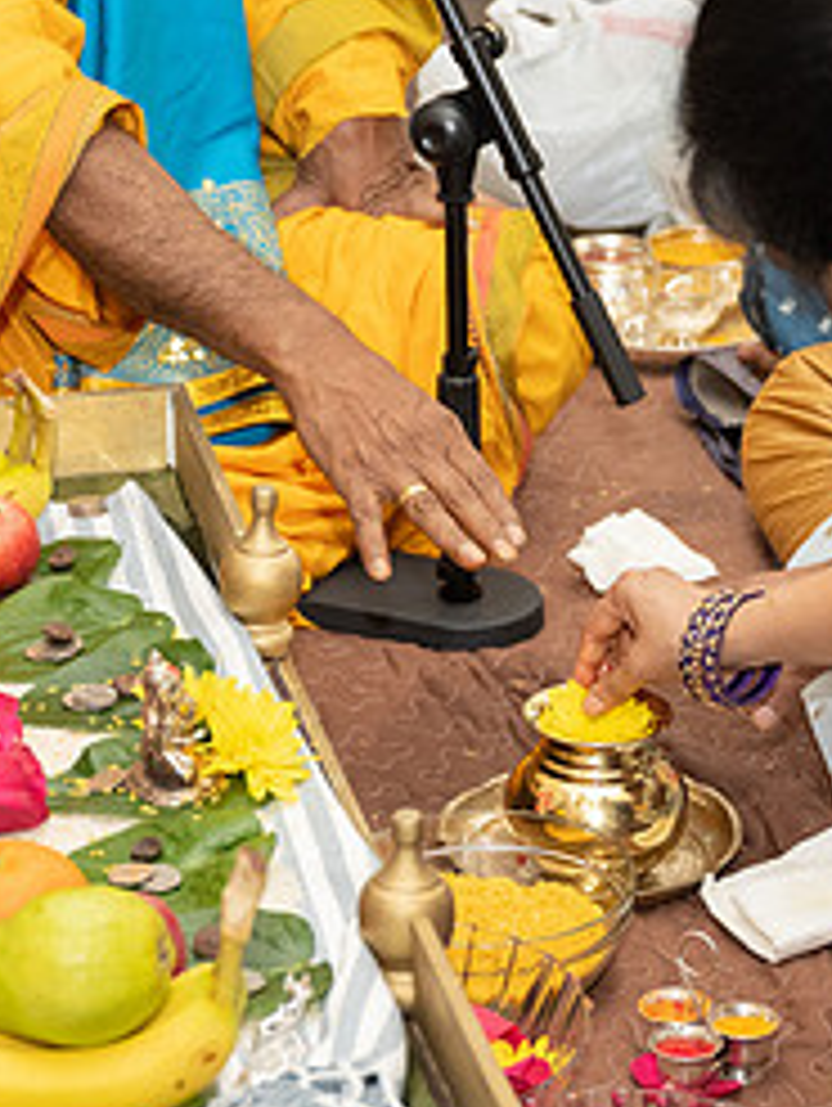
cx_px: 638
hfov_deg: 11.9
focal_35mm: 124
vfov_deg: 15.8
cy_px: 837
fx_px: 3967
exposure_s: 1/160
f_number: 3.2
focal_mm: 45
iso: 1000
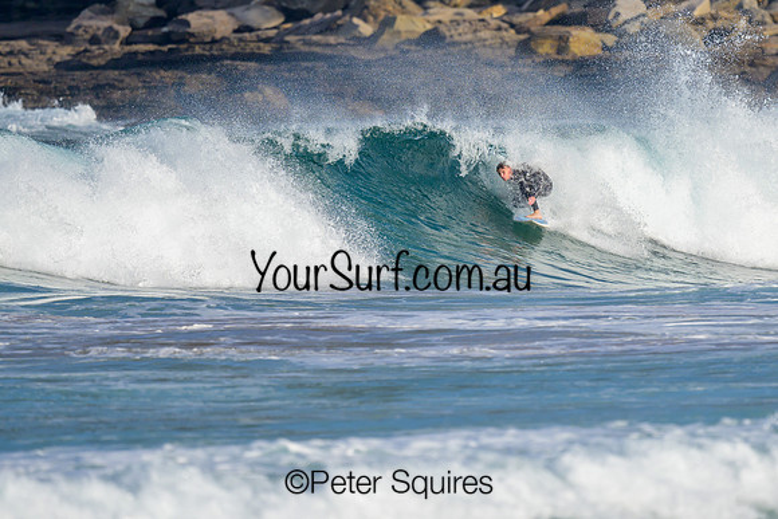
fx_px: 23759
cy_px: 251
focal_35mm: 1099
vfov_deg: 1.3
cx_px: 462
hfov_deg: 1.9
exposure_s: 1/2000
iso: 220
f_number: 6.3
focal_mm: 800
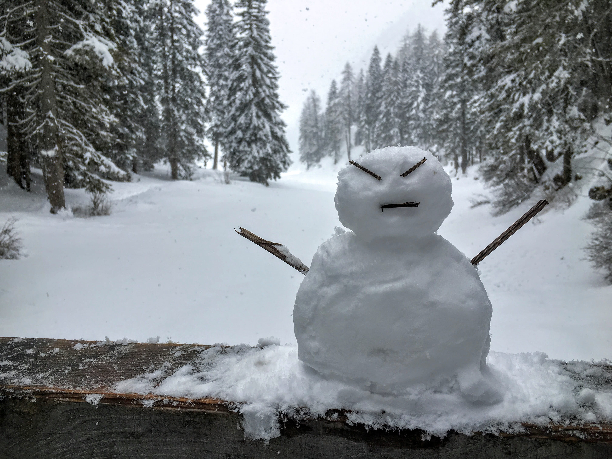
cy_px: 230
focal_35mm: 29
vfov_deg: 48.2
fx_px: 513
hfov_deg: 61.7
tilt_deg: -6.6
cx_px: 306
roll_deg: +1.5
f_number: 2.2
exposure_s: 1/565
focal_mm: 4.15
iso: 25
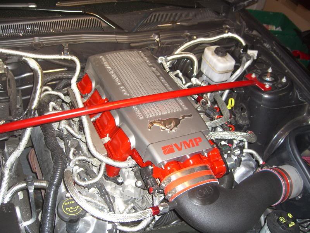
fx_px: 340
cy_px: 116
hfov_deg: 49.0
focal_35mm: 38
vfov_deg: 37.7
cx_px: 155
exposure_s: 1/60
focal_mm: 7.9
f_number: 2.8
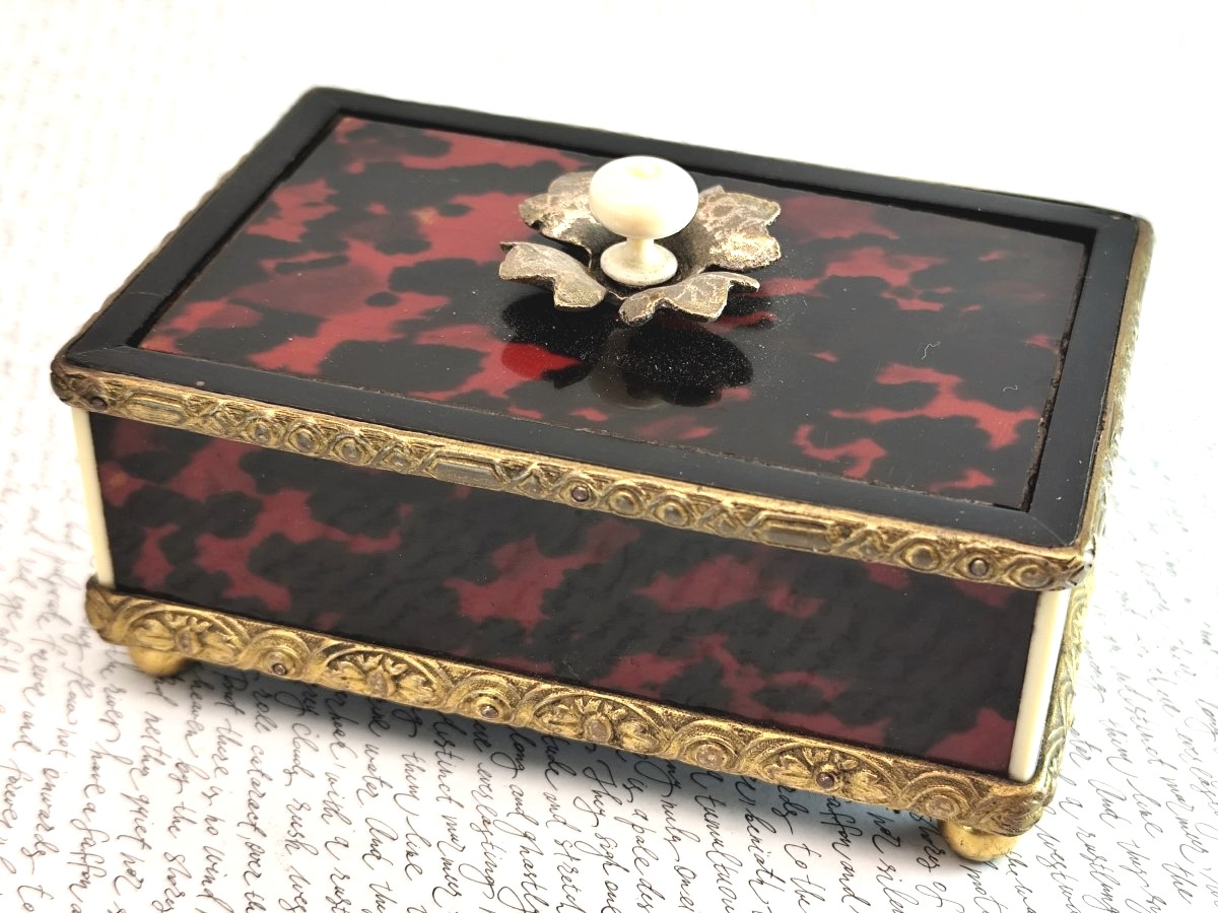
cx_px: 609
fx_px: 1619
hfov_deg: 41.2
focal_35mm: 46
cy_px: 456
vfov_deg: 31.5
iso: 80
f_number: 1.65
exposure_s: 1/100
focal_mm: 6.14
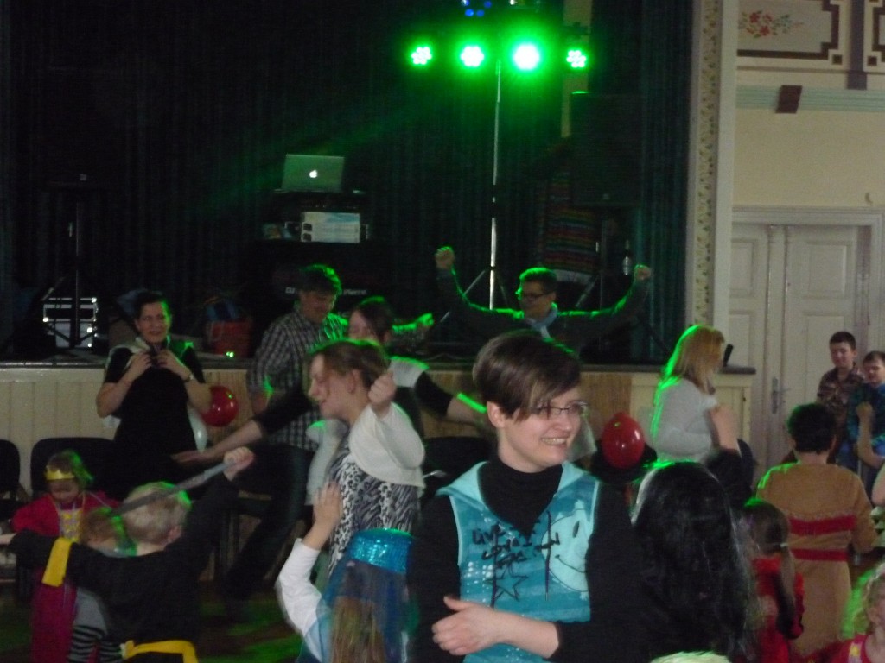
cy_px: 332
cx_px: 442
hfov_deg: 27.0
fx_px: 1841
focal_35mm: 72
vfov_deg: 20.4
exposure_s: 1/40
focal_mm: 12.2
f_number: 4.6
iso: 1000
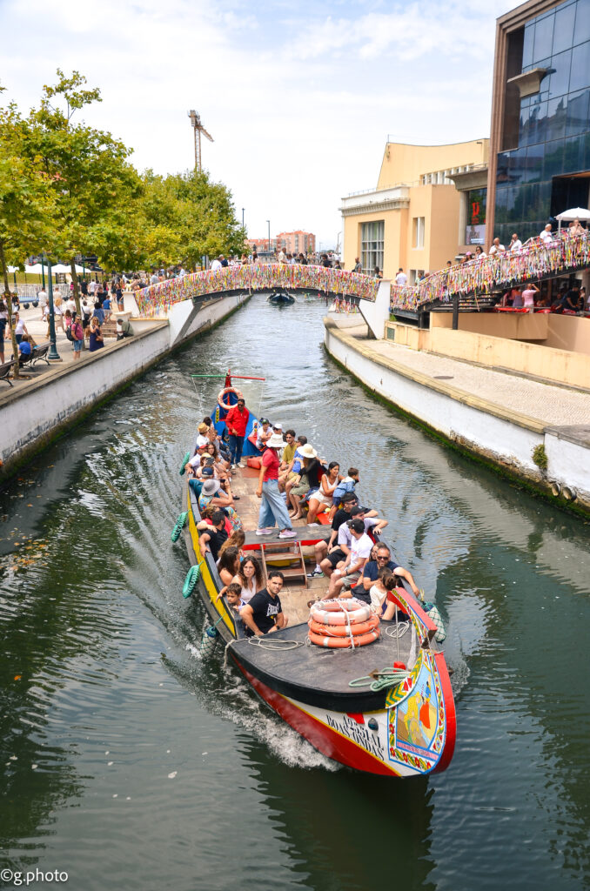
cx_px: 295
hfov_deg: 41.5
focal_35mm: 32
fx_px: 778
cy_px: 446
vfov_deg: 59.6
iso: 100
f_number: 4.5
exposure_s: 1/500
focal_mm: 21
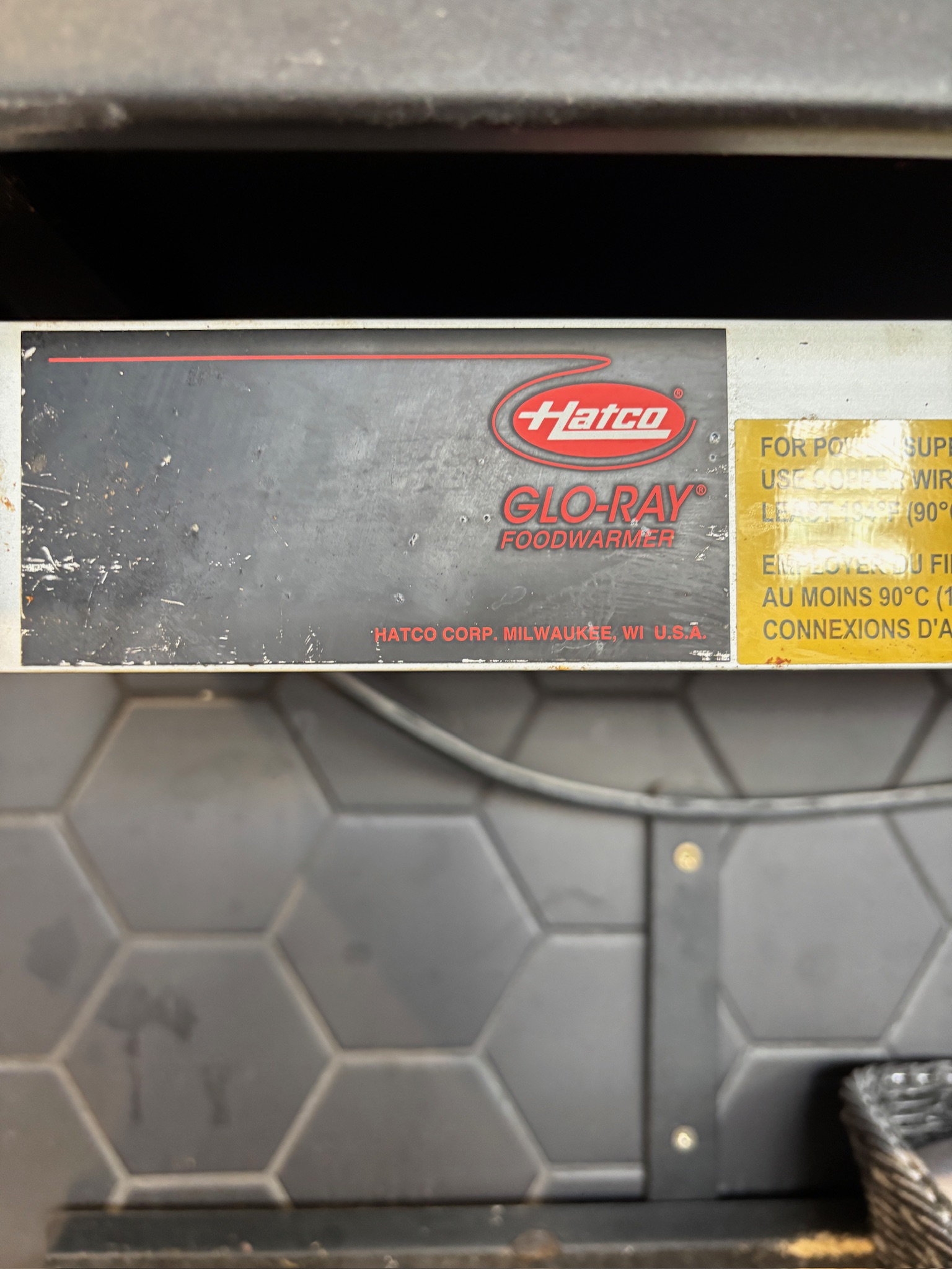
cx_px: 476
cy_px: 634
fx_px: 953
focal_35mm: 26
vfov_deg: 67.3
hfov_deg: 53.1
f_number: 1.6
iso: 250
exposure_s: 1/50
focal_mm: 5.96
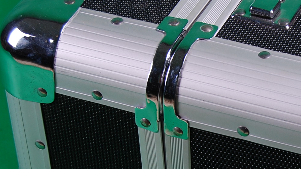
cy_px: 194
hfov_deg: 14.8
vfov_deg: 8.4
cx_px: 277
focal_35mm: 143
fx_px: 1141
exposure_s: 1/125
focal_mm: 40
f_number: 8
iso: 200
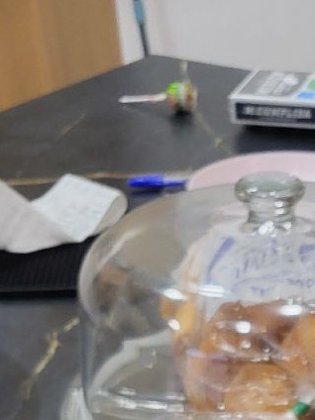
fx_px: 1189
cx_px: 348
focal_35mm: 98
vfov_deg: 16.7
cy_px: 751
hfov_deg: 14.7
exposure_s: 1/40
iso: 200
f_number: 1.8
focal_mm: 5.4
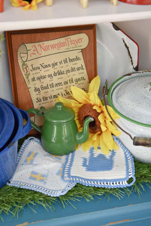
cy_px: 113
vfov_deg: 35.0
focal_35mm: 57
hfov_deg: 23.8
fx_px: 358
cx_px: 76
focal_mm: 38
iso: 400
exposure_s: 1/100
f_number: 5
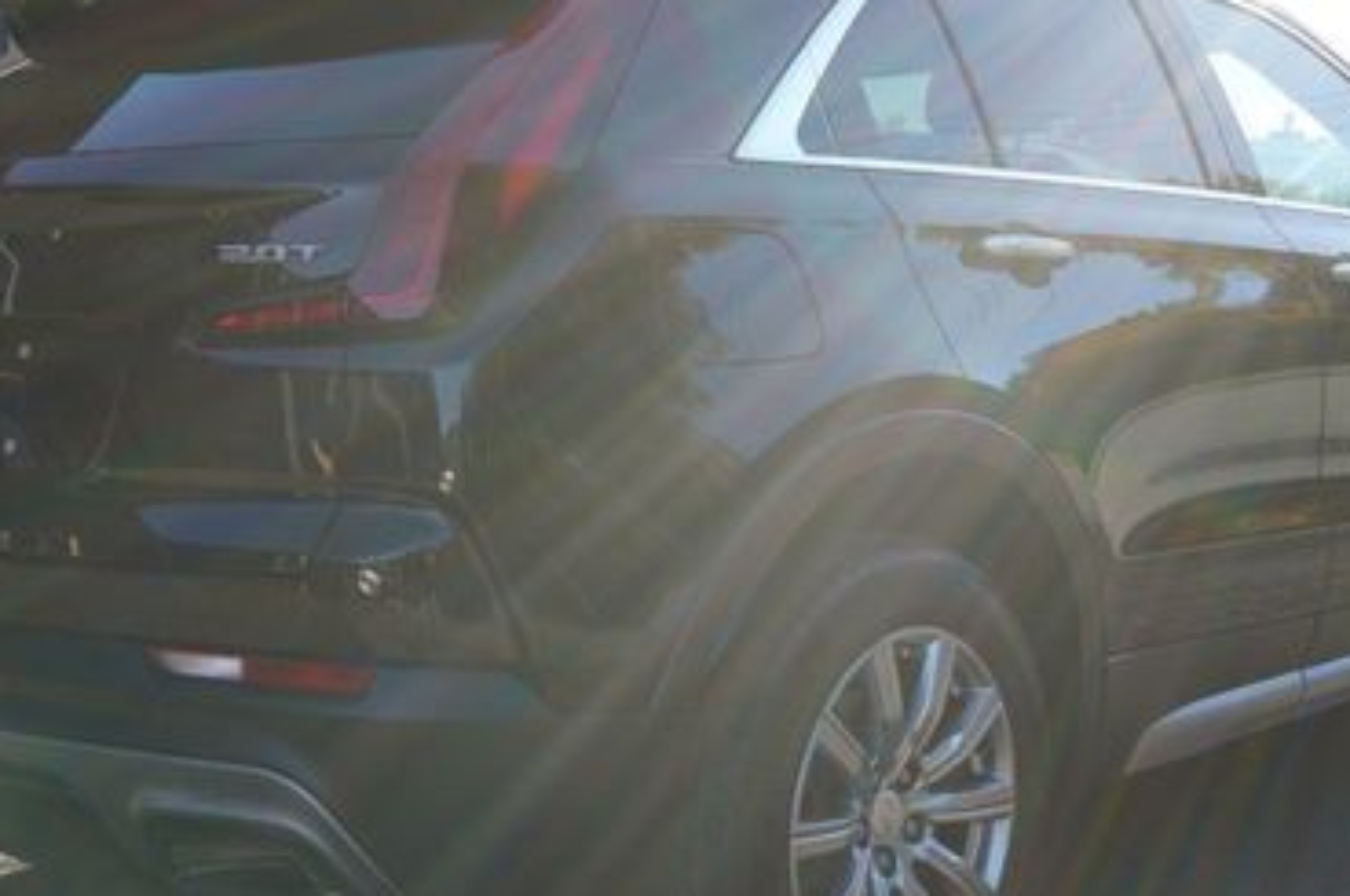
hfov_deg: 33.5
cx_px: 728
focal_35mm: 60
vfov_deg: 22.6
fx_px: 2242
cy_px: 486
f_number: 9
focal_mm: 23
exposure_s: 1/250
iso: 400
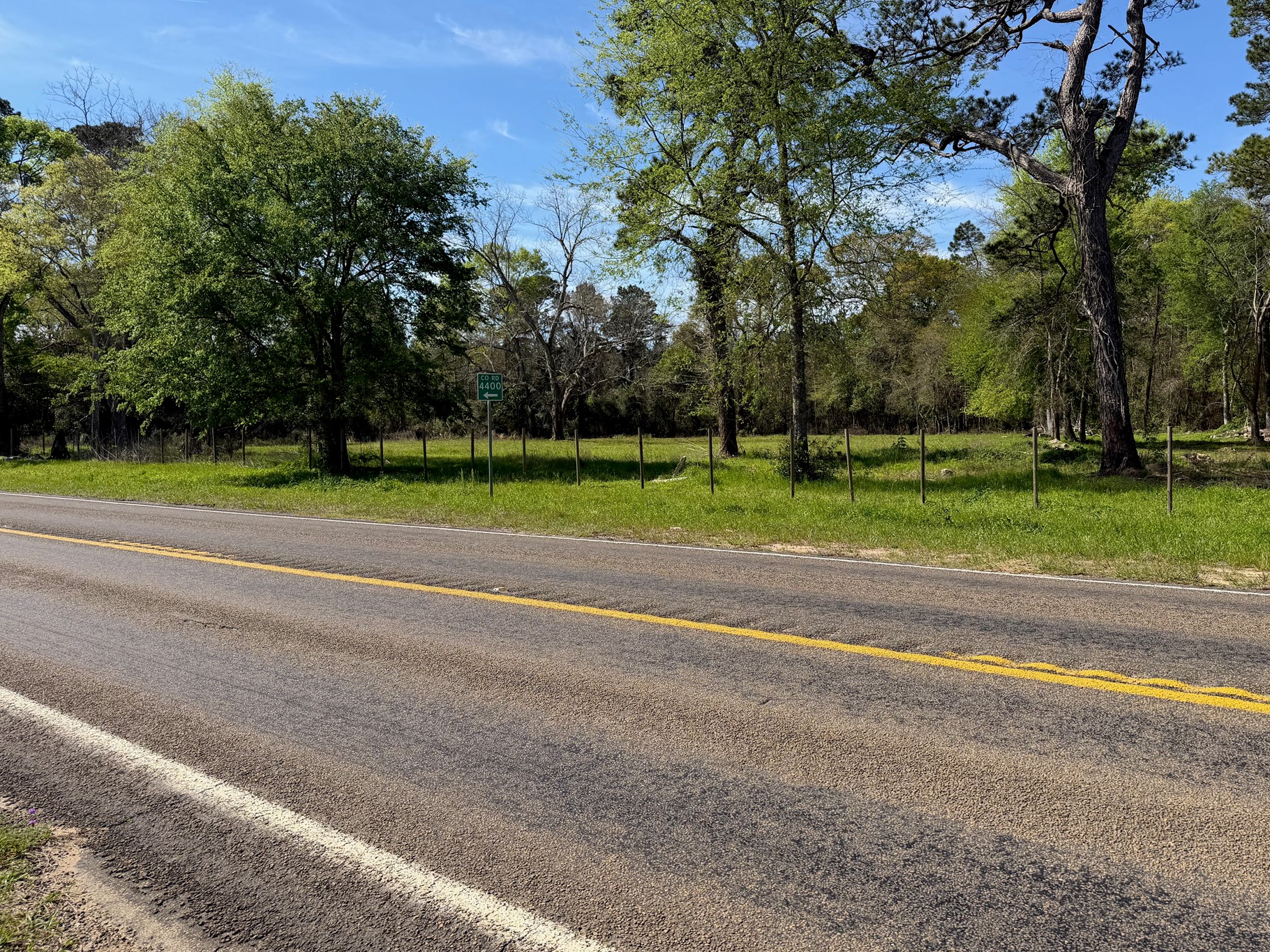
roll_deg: +3.2
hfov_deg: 65.3
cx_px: 655
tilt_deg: +1.1
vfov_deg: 51.3
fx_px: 991
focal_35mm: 27
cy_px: 445
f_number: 1.78
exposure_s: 1/3759
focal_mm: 6.76
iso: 80
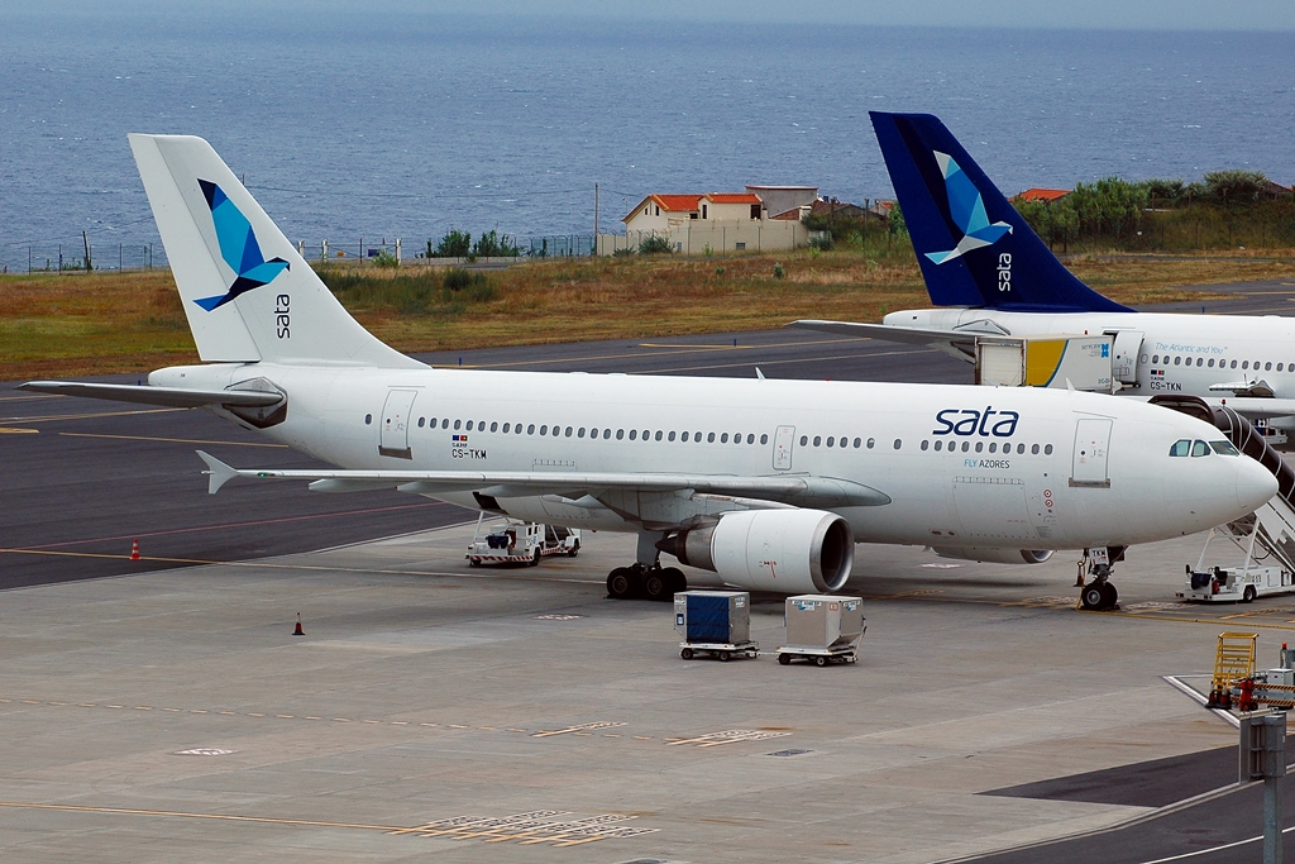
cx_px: 648
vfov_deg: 6.8
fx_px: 7285
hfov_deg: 10.2
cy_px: 432
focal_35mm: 202
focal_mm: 135
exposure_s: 1/800
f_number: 7.1
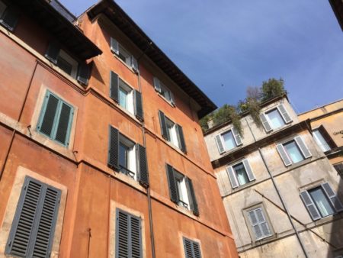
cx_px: 172
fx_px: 288
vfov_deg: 48.3
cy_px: 129
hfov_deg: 61.6
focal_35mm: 29
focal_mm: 4.15
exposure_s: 1/1603
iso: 25
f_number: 2.2
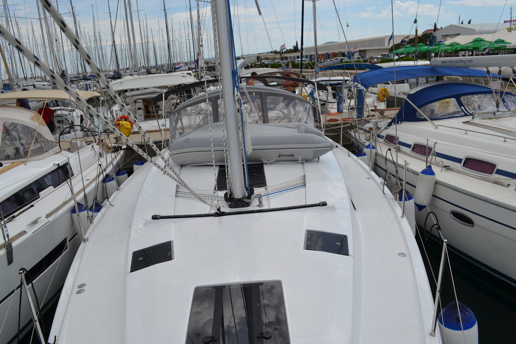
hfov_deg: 67.4
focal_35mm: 27
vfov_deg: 47.9
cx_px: 258
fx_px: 387
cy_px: 172
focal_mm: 18
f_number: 8
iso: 100
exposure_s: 1/250
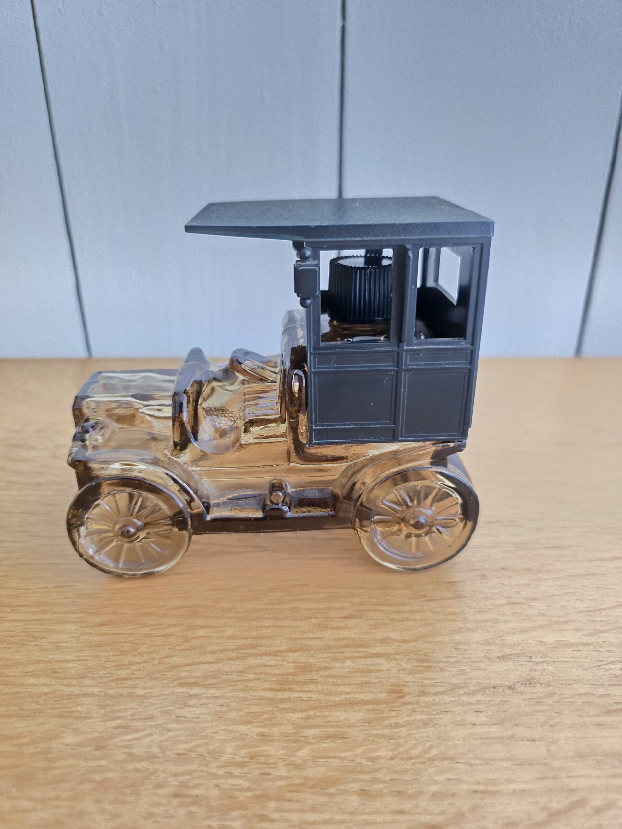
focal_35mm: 23
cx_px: 311
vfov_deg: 73.9
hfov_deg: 58.9
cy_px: 414
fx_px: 551
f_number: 1.7
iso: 1600
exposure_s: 1/20
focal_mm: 6.3
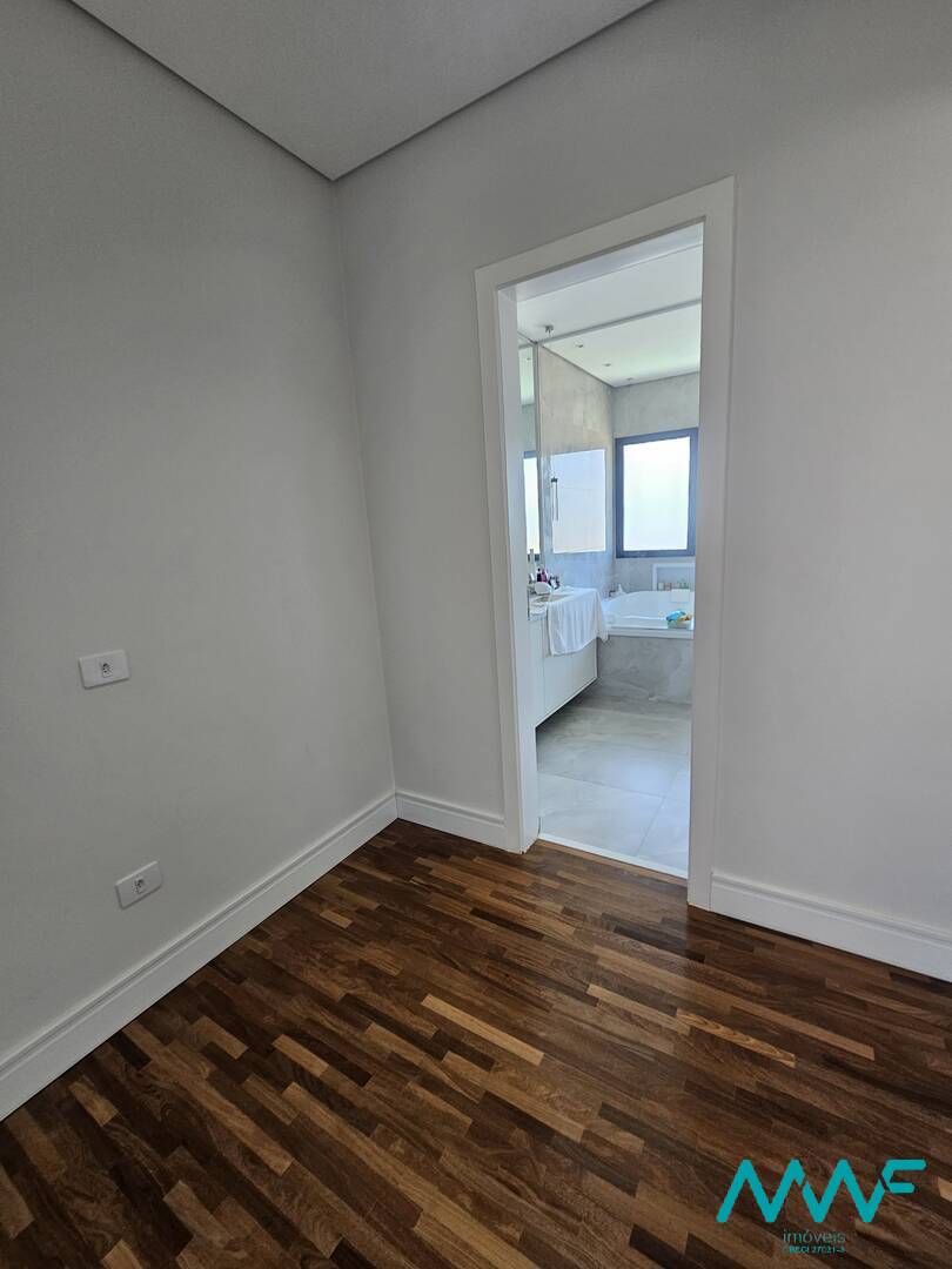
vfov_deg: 106.2
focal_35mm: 13
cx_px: 476
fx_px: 477
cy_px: 634
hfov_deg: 89.9
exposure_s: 1/60
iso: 80
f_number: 2.2
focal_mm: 2.2
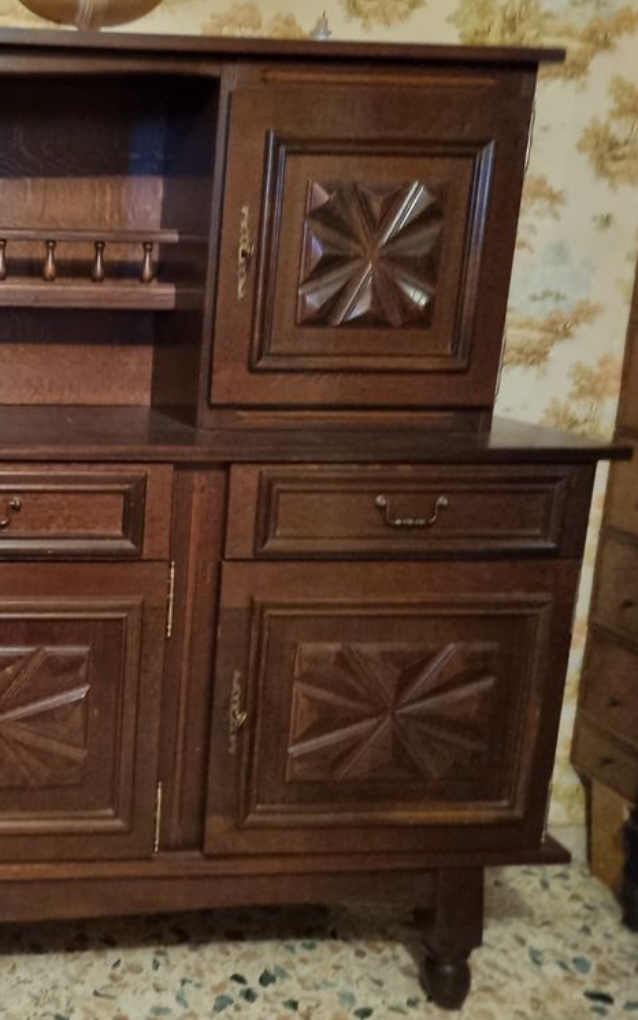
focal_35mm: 37
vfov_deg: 52.7
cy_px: 509
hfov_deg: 31.5
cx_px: -21
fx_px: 1029
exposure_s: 1/14
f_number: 1.8
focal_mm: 5.4
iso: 1600
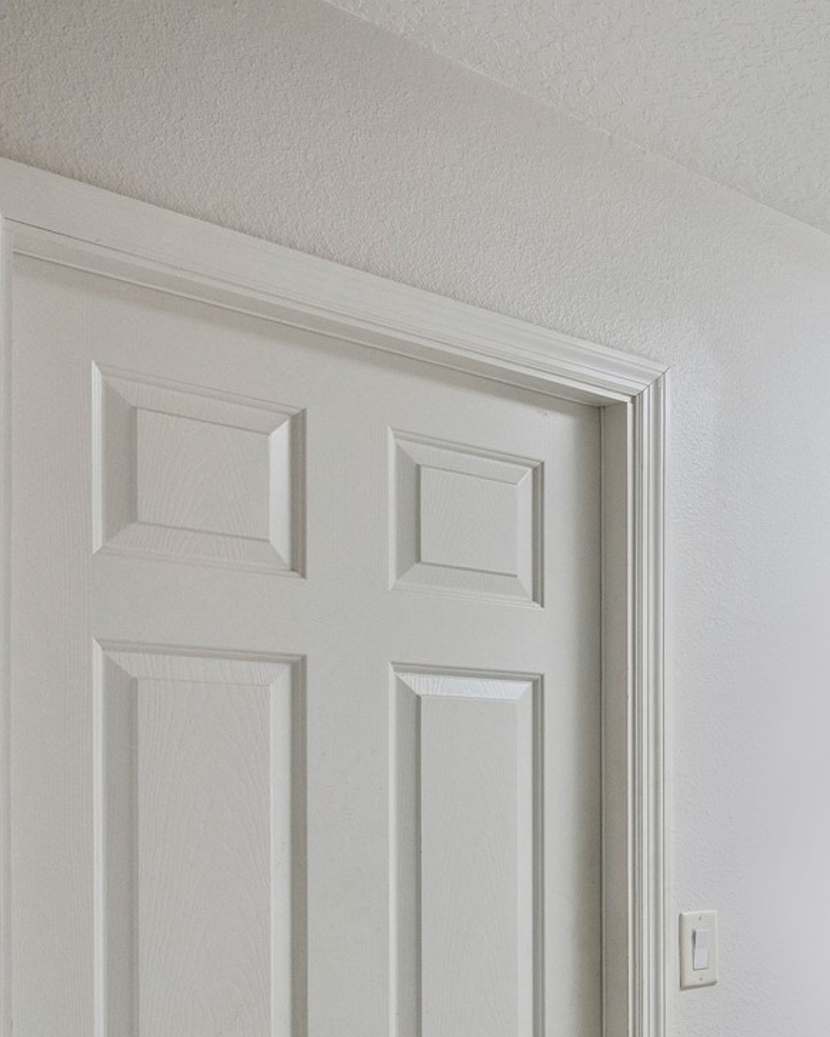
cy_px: 818
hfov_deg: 29.3
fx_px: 1320
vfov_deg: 41.2
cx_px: 1031
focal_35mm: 43
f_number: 5.6
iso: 640
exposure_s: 1/60
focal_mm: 10
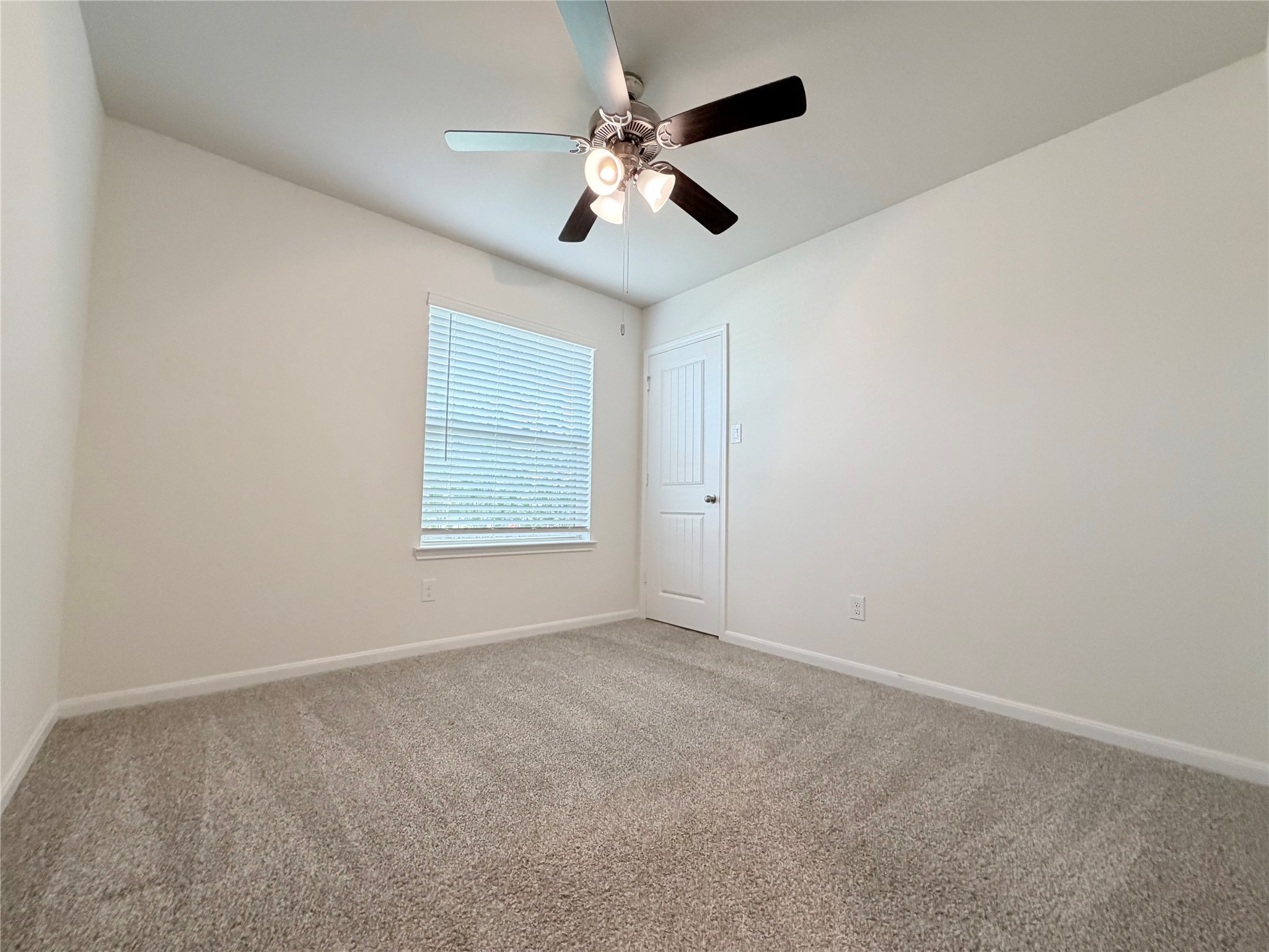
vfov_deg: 85.7
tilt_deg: +3.1
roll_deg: -2.0
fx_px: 513
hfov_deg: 102.1
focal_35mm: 14
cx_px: 634
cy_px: 476
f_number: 2.2
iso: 250
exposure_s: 1/120
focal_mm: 2.22
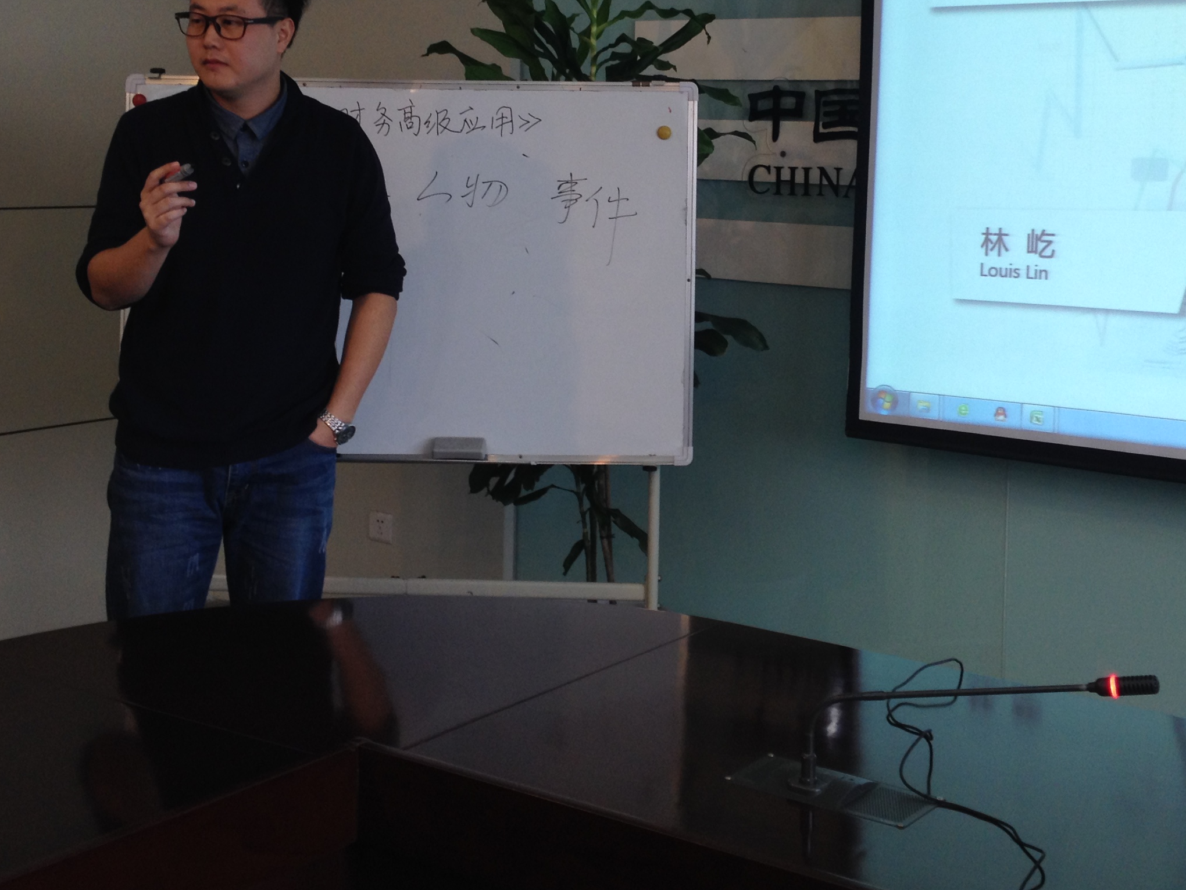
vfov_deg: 25.9
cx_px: 689
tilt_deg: -7.7
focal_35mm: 56
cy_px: 259
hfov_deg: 34.3
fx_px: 1919
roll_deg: -1.8
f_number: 2.4
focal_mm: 4.28
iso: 50
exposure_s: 1/20
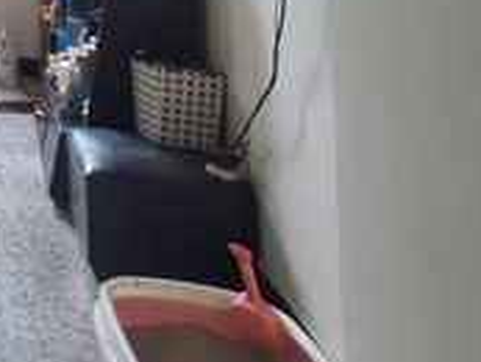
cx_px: -380
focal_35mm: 50
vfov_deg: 24.3
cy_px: -145
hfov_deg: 22.4
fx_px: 695
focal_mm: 1.74
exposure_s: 1/40
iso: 64
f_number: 2.2
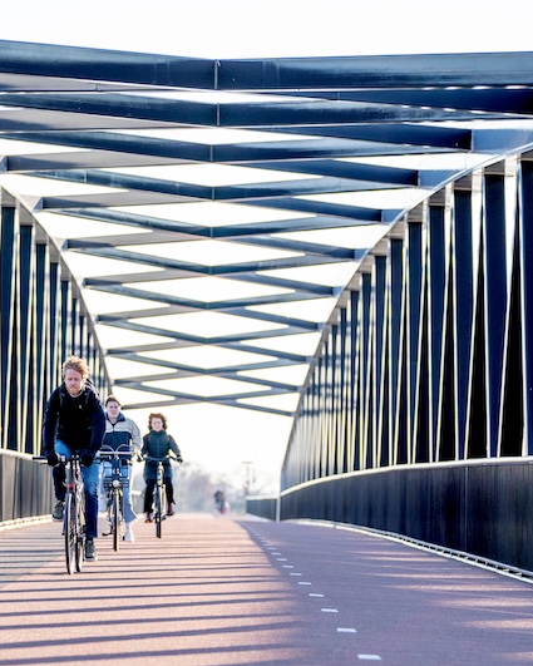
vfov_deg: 11.1
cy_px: 333
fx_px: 3430
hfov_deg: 8.9
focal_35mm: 174
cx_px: 140
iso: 100
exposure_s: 1/1250
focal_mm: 123
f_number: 2.8
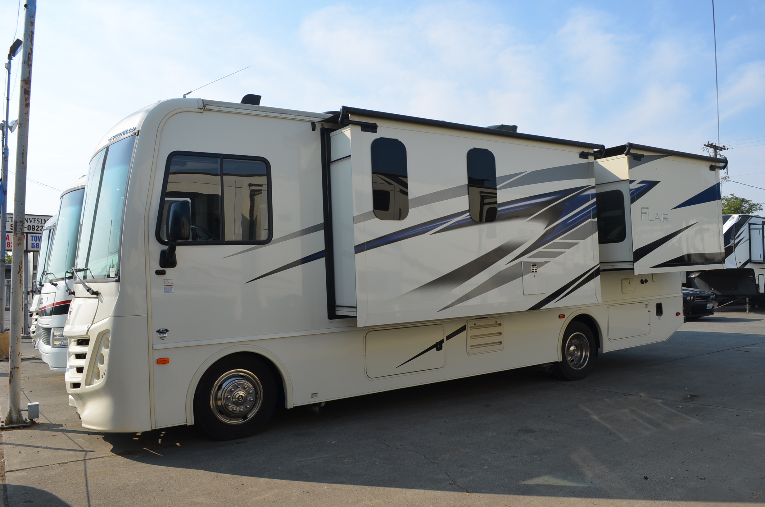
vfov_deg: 47.7
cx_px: 382
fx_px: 573
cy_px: 254
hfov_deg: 67.5
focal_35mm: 27
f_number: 8
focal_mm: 18
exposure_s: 1/250
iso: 100
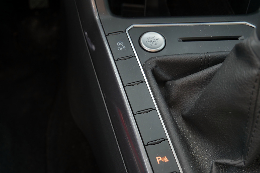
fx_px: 332
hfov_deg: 42.8
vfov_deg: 29.2
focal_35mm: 46
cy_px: 92
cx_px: 130
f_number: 4.2
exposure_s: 1/100
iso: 200
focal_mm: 22
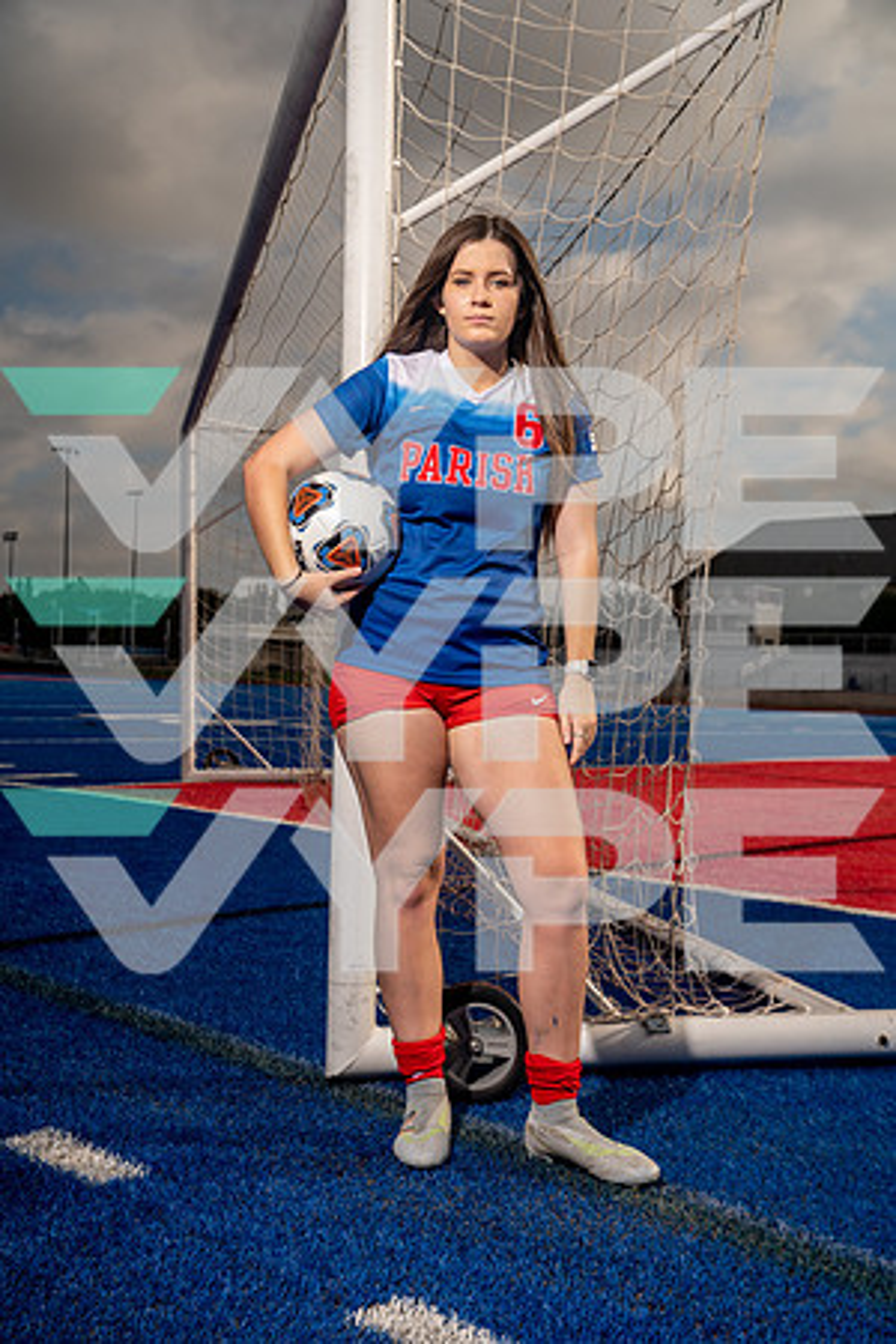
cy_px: 672
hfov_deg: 34.2
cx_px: 448
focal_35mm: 39
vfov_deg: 49.6
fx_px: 1456
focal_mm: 39
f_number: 5.6
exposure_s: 1/250
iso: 100
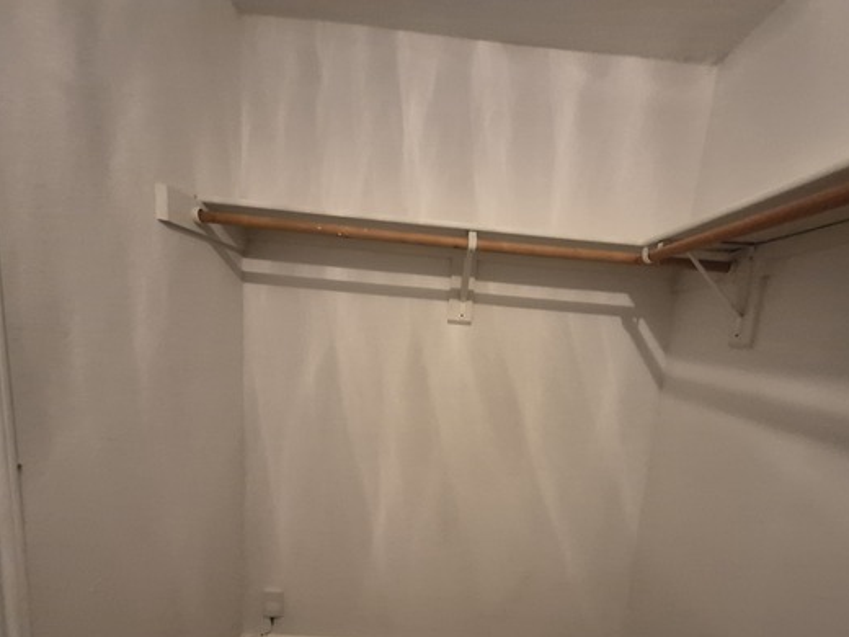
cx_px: 467
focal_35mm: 16
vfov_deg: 77.0
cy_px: 390
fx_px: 392
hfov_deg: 94.2
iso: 1250
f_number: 2.2
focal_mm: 1.74
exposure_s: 1/60
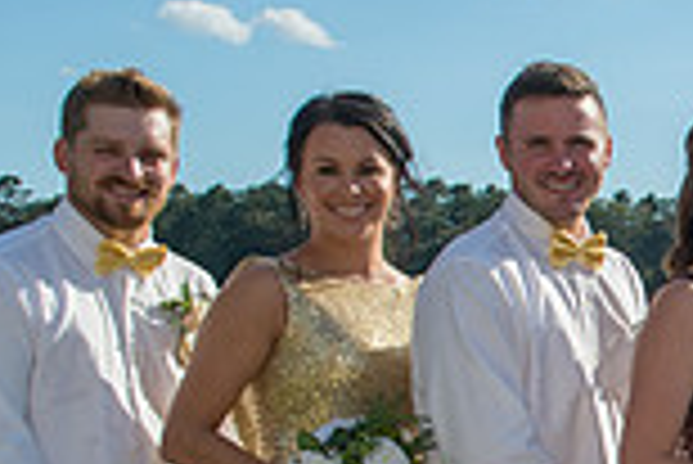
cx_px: 968
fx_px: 2100
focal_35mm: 109
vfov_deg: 12.4
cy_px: 491
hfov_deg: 17.3
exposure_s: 1/800
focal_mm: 29
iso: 200
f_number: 6.3
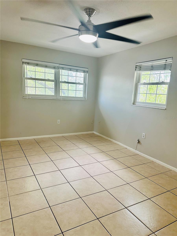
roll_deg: -3.8
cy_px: 118
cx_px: 88
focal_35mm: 24
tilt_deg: -8.4
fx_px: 164
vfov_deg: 71.6
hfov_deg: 56.8
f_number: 1.78
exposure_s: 1/120
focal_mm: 6.86
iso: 160
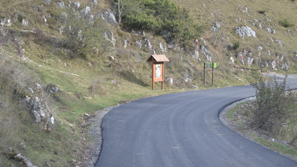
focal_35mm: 87
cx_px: 148
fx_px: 681
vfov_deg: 14.0
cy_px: 72
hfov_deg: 24.6
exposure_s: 1/200
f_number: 5.6
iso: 200
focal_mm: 55
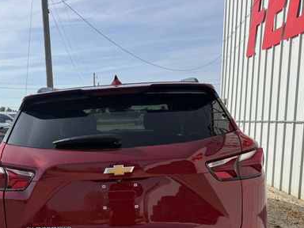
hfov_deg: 46.3
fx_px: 351
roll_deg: +0.8
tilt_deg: -10.1
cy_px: 186
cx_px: 109
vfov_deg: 34.7
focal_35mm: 40
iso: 80
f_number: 1.78
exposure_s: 1/5319
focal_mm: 6.76
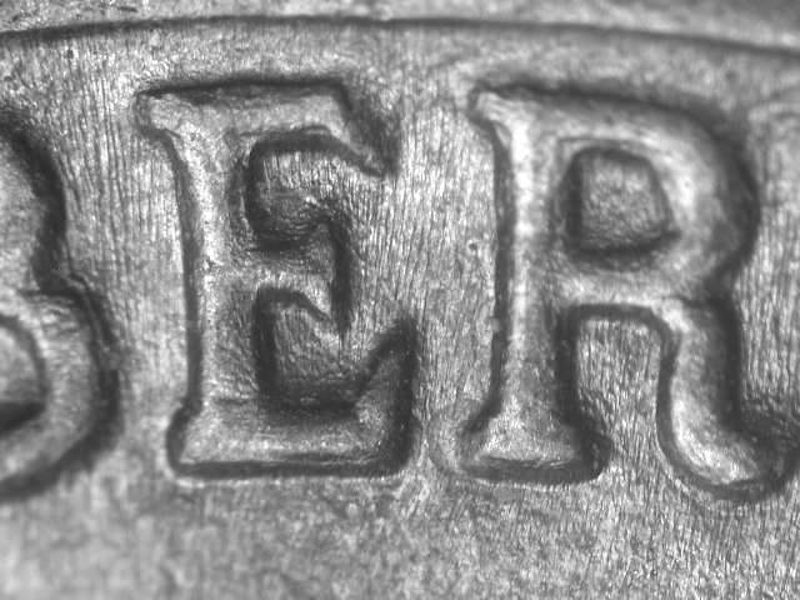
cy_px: 300
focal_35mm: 132
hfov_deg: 14.9
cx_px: 400
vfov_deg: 11.2
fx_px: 3051
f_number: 4.6
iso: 100
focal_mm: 27.3
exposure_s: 1/7.1
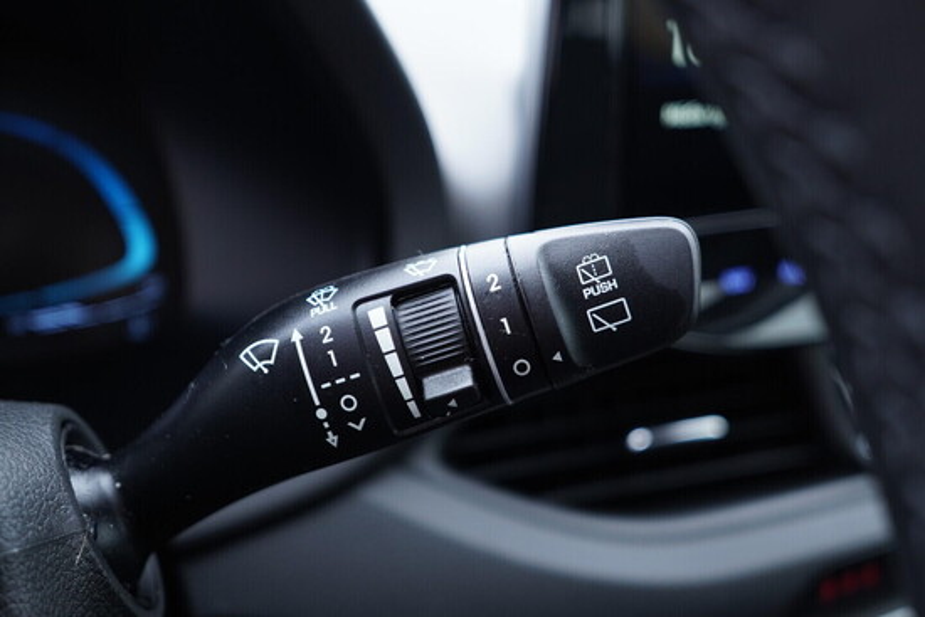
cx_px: 462
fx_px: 925
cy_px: 308
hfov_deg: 53.1
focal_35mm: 36
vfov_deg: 36.9
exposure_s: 1/40
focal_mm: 24
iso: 400
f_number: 2.8
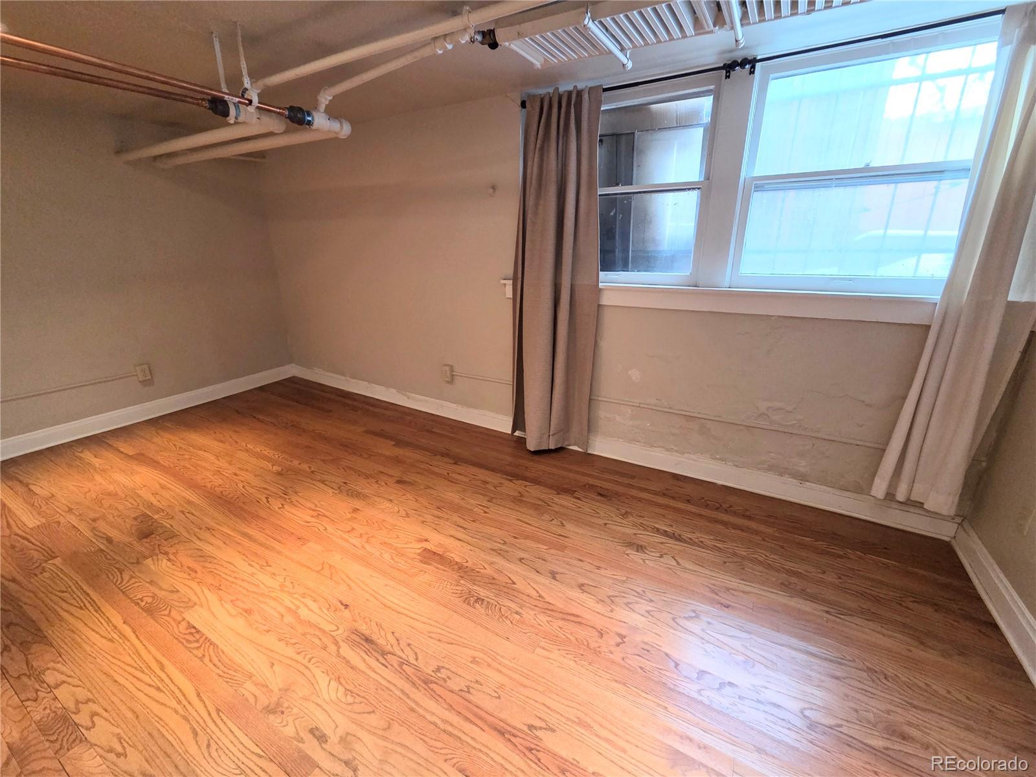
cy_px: 388
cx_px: 518
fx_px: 389
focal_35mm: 13
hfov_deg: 106.2
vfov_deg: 89.9
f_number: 2.2
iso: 400
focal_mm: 2.2
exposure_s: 1/60
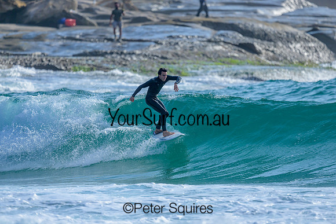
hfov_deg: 2.6
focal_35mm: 800
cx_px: 168
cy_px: 112
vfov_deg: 1.7
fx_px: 7468
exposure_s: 1/2000
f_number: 6.3
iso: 280
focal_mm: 800
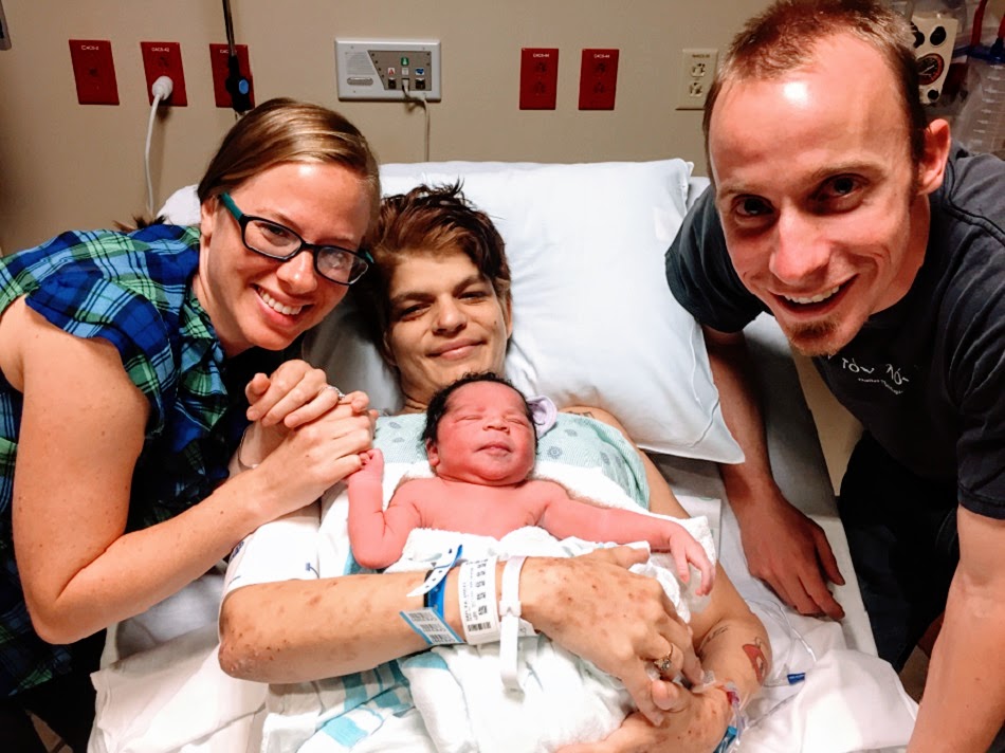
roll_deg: -3.4
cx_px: 502
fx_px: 842
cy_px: 376
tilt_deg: -29.0
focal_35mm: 29
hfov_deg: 61.7
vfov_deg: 48.2
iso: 64
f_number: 2.2
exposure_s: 1/30
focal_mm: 4.15
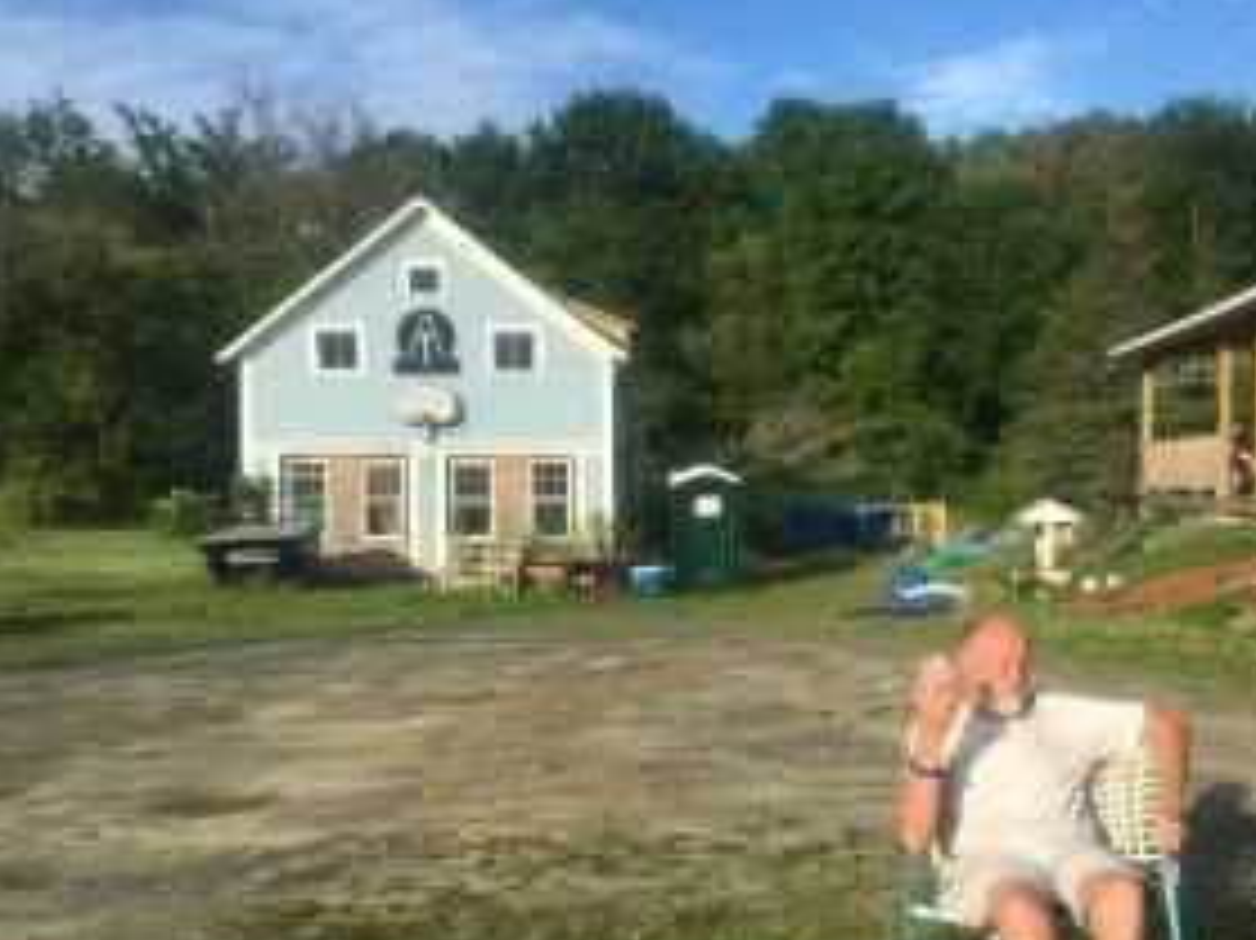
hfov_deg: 48.7
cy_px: 535
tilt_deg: -1.0
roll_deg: +0.6
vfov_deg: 37.6
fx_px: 1378
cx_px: 743
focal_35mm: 38
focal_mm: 4.15
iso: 25
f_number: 2.2
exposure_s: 1/1183
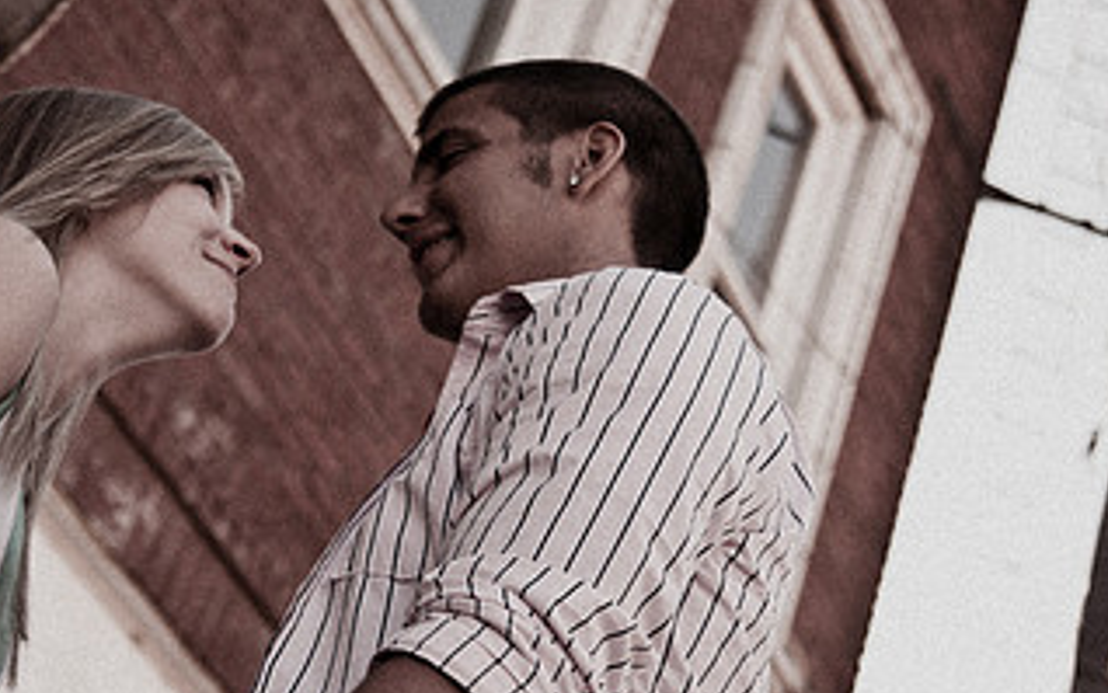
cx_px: 484
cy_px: 442
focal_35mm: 95
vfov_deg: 13.8
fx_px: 2870
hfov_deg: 21.8
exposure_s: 1/500
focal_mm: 34
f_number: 2.8
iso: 200
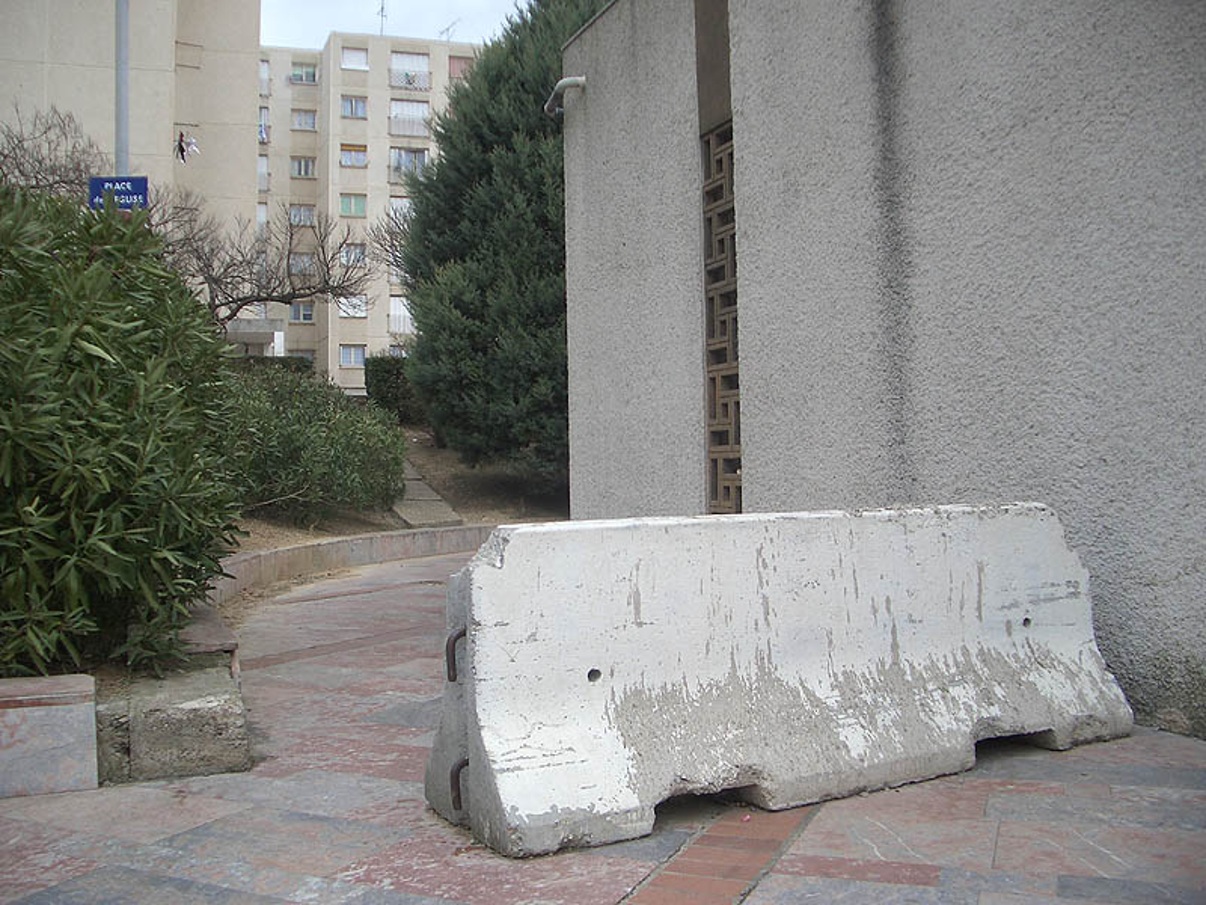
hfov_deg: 52.6
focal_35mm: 35
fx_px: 1219
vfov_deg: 40.7
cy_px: 452
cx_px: 603
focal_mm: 5.8
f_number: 2.6
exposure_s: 1/400
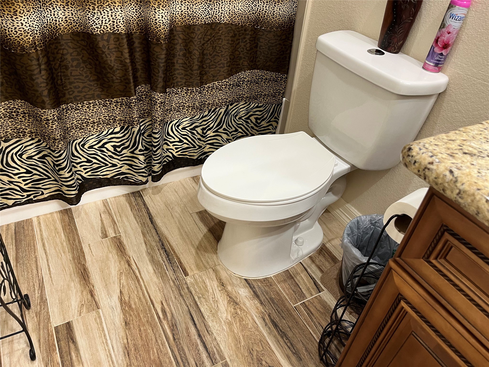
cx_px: 244
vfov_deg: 53.1
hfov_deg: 67.3
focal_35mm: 26
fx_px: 367
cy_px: 184
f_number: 1.6
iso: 125
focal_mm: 5.1
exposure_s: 1/60
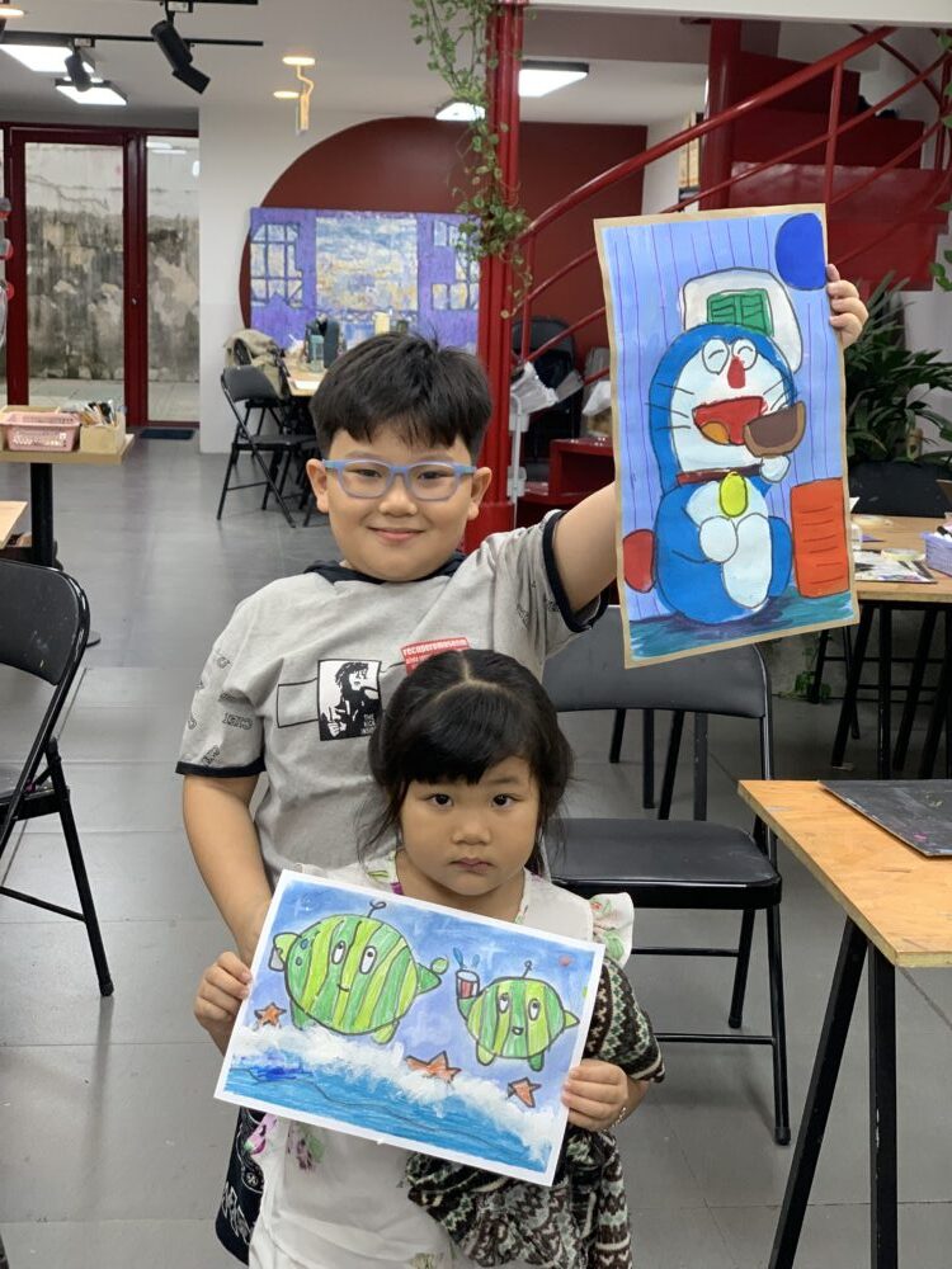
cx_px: 476
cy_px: 634
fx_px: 1907
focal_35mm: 52
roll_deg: -1.8
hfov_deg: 28.0
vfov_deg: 36.8
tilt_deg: -11.5
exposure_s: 1/100
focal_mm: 6
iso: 100
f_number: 2.4
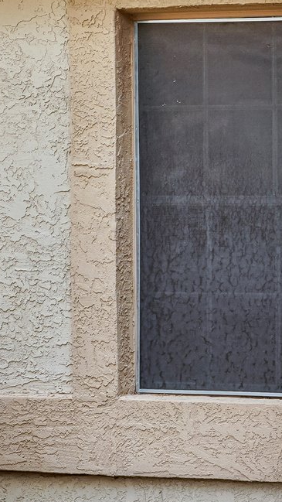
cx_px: 610
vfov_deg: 19.6
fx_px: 1449
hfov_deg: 10.1
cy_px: 174
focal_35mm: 109
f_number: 8
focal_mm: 33
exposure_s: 1/160
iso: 400
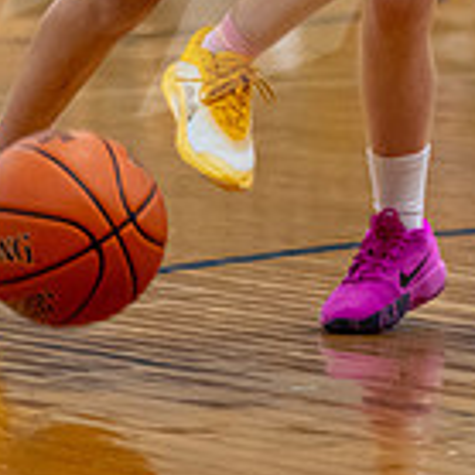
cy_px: -363
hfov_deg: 3.7
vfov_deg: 3.6
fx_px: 7405
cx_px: 30
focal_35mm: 477
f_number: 2.8
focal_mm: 100
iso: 3200
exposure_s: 1/640
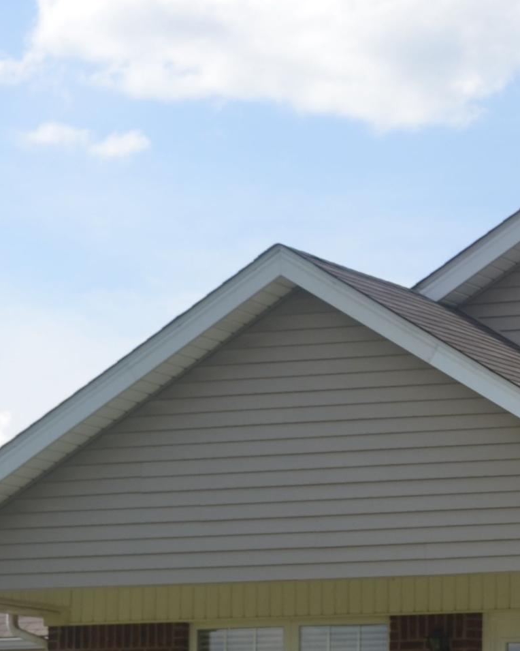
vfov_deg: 11.4
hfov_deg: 8.9
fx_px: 3232
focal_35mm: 168
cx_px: 889
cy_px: 582
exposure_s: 1/200
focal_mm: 38
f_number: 8
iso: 100
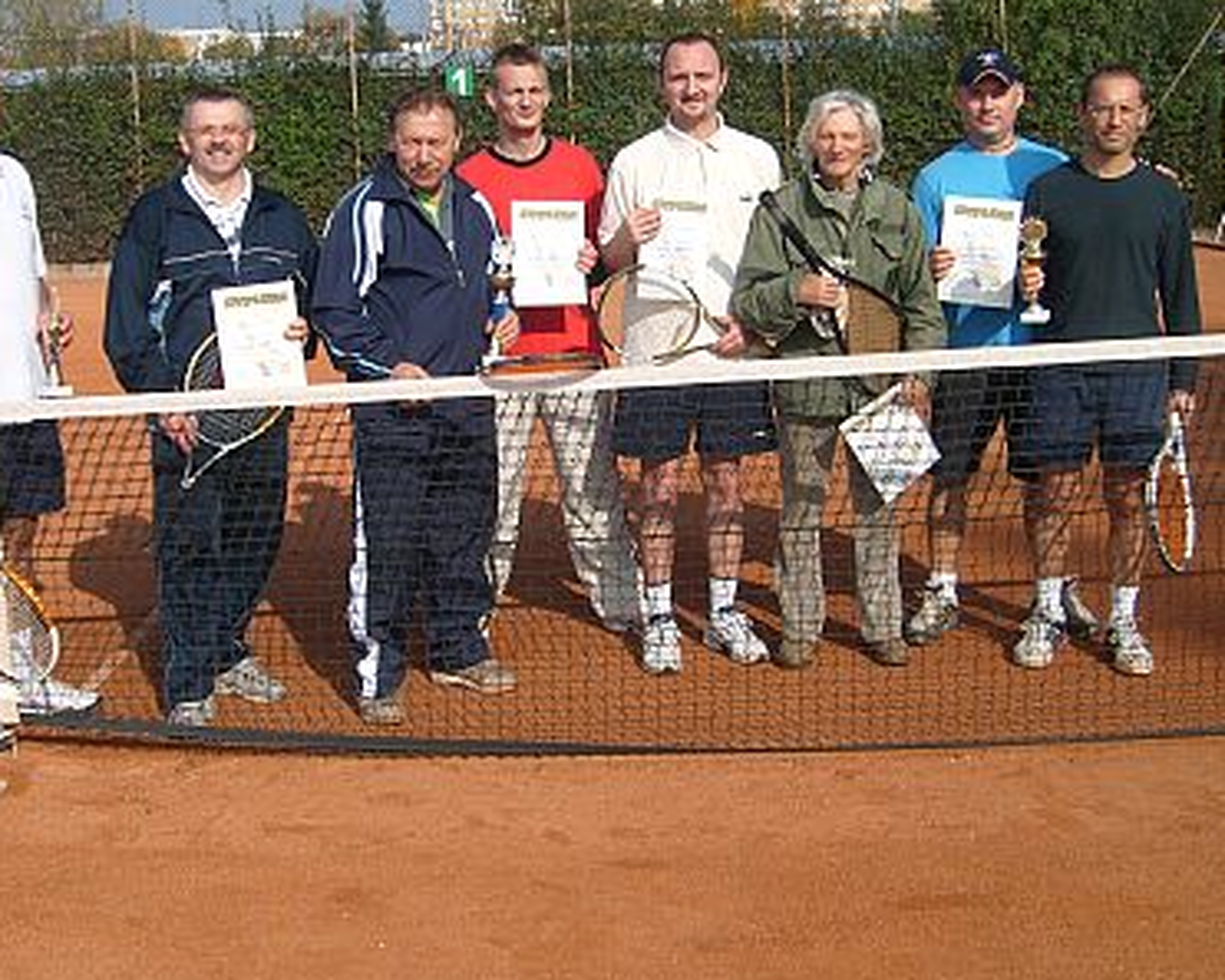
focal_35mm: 46
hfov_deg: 40.3
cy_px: 404
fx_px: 1668
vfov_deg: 32.7
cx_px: 604
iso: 80
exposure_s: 1/350
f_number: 7.1
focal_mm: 5.8
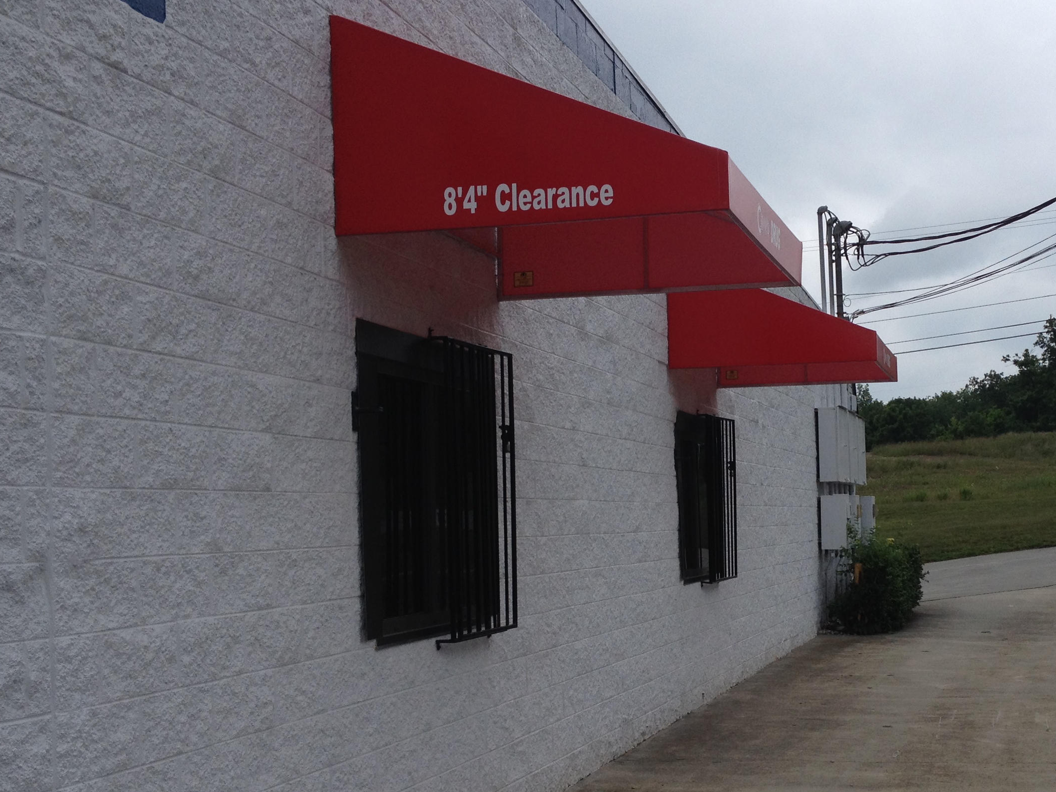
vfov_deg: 27.0
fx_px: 1647
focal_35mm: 54
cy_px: 475
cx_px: 728
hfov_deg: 35.1
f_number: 2.4
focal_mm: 4.28
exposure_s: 1/1227
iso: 50
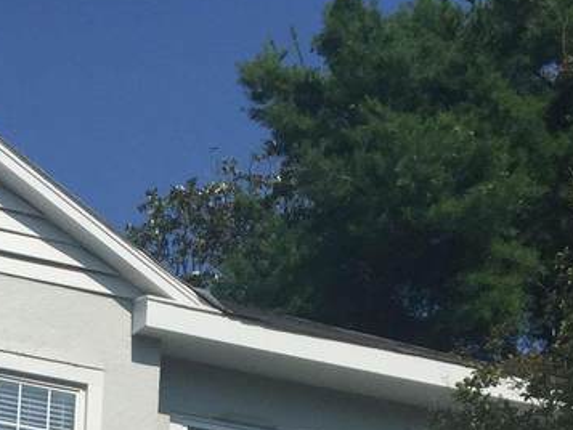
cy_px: 720
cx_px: -100
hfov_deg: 18.0
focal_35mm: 104
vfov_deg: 13.1
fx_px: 1722
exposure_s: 1/3968
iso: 32
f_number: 2.2
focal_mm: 4.15
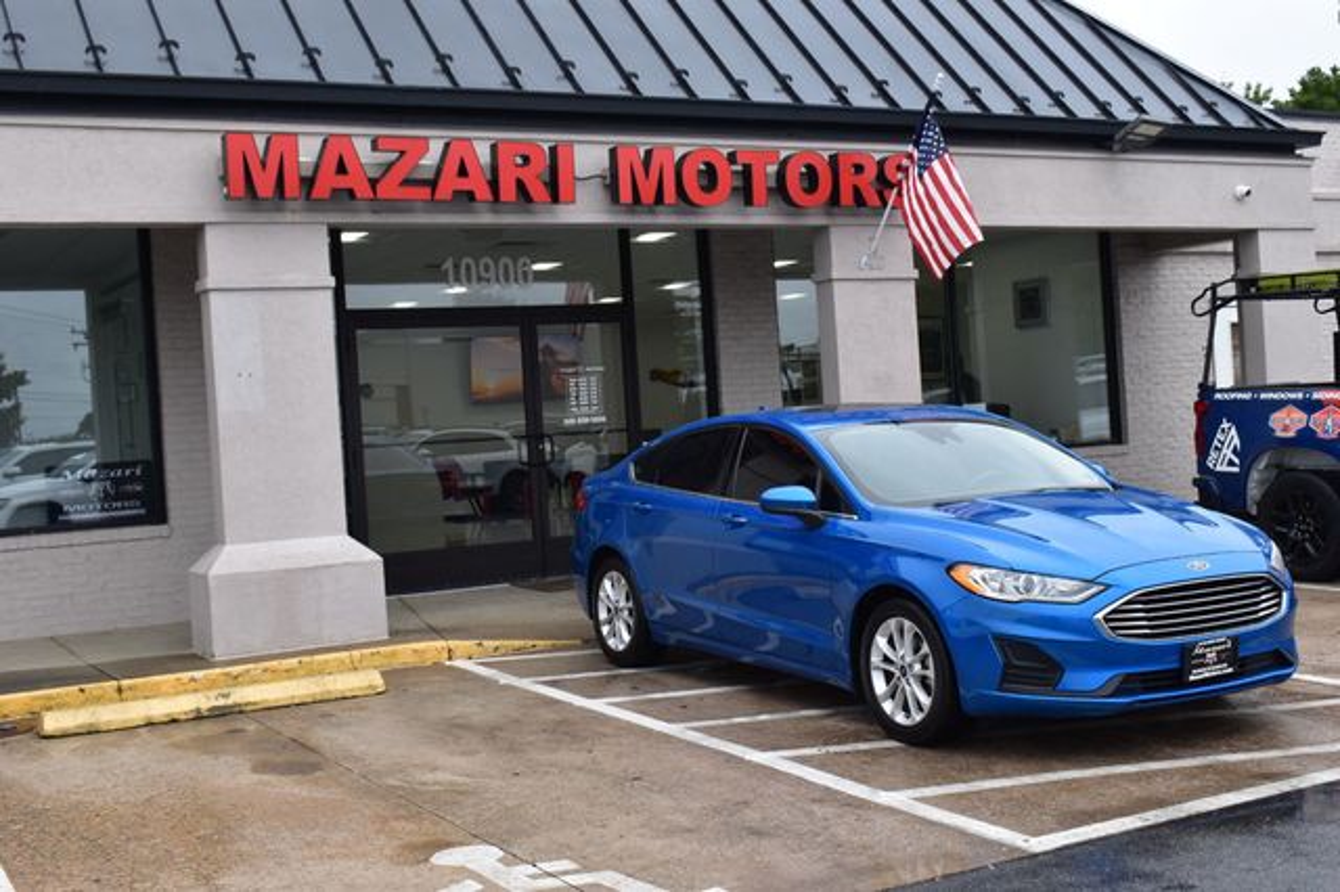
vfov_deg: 30.8
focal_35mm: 44
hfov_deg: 45.0
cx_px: 670
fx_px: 1618
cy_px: 446
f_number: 9
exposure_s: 1/160
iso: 400
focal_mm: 29
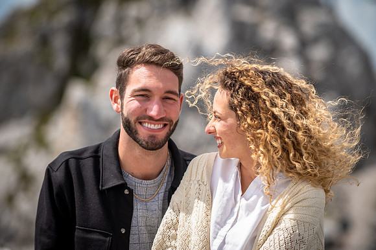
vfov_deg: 7.6
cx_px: 188
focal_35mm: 180
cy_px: 125
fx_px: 1879
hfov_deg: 11.4
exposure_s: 1/1000
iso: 100
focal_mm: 180
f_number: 4
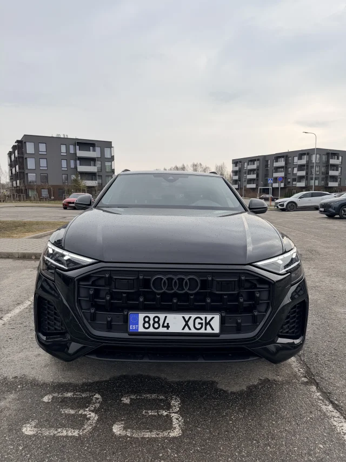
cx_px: 173
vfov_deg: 71.6
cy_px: 231
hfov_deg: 56.8
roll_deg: -0.1
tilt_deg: -7.0
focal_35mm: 24
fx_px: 320
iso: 80
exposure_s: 1/2611
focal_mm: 6.76
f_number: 1.78
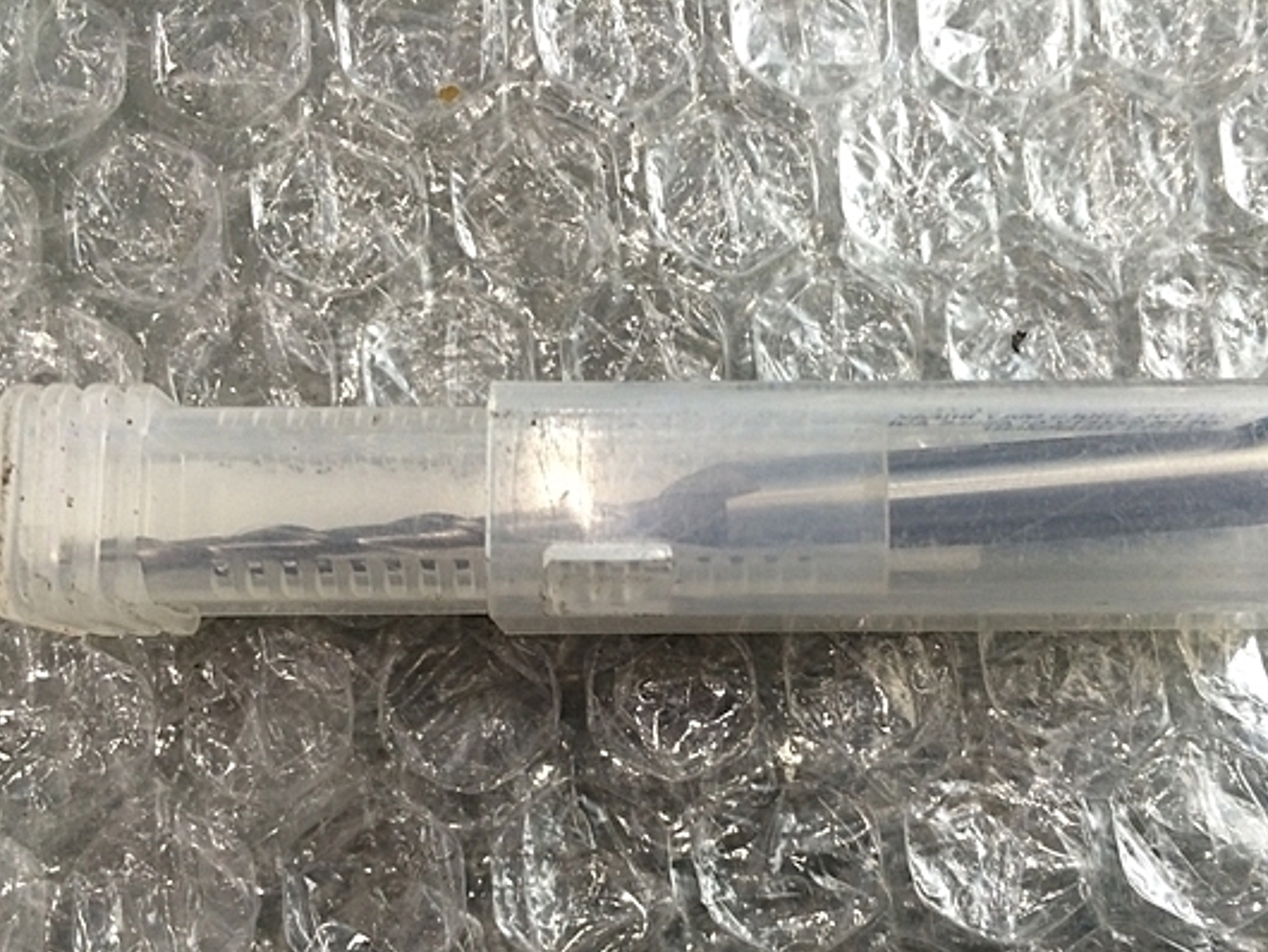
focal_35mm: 35
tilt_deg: -85.1
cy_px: 565
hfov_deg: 52.6
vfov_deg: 40.6
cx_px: 656
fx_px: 1283
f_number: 2.2
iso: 80
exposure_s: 1/30
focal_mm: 4.15
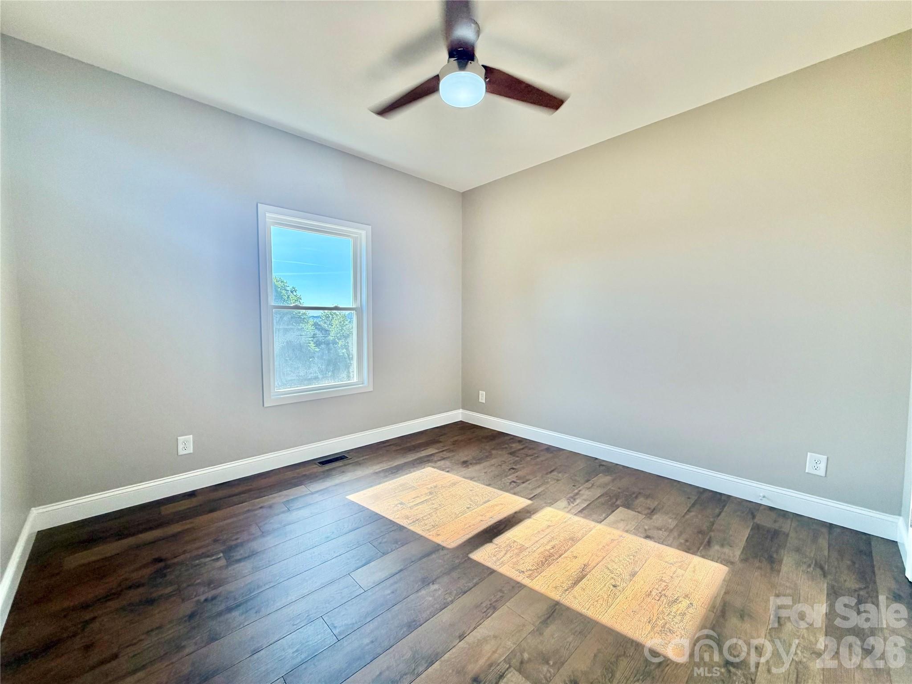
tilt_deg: -3.5
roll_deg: +0.1
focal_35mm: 14
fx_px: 369
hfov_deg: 102.1
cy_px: 342
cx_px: 456
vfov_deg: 85.7
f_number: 2.2
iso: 50
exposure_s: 1/120
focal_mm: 2.22
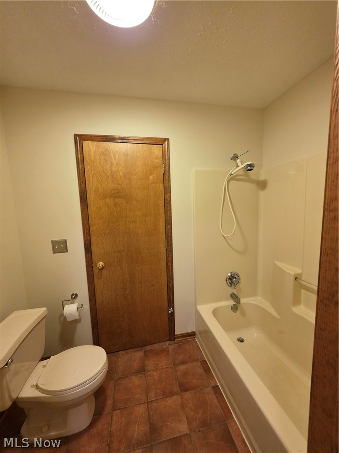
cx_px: 170
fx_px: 170
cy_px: 226
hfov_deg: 89.9
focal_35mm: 13
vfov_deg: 106.2
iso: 320
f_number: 1.9
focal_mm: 2.2
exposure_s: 1/60
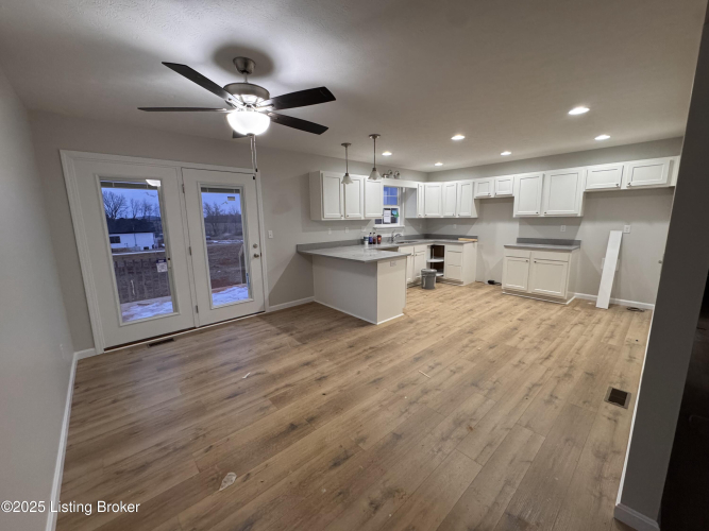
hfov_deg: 102.1
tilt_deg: -10.0
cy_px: 266
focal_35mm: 14
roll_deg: +0.9
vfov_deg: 85.7
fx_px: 287
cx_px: 354
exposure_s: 1/120
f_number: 2.2
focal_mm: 2.22
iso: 320
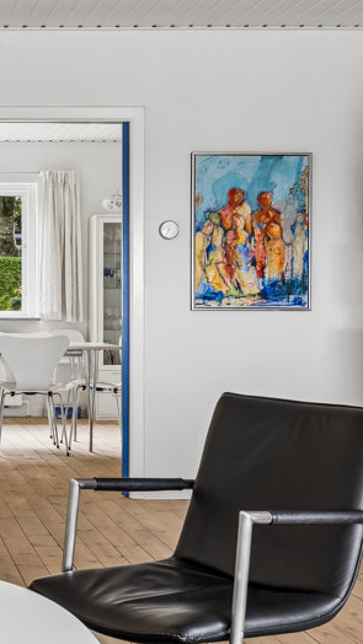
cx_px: -90
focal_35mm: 72
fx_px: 1231
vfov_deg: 29.3
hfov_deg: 16.0
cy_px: 324
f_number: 8
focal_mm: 30
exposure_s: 1/8
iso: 200
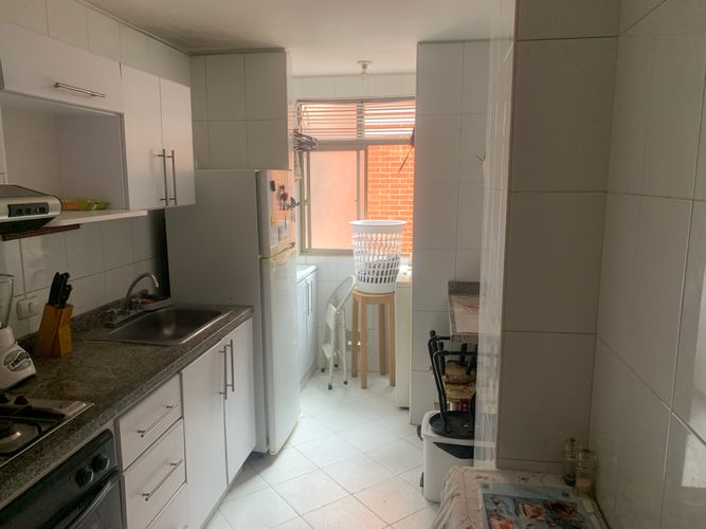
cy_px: 264
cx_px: 353
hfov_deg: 67.3
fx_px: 530
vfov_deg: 53.0
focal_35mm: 26
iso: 100
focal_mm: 4.25
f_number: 1.8
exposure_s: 1/60
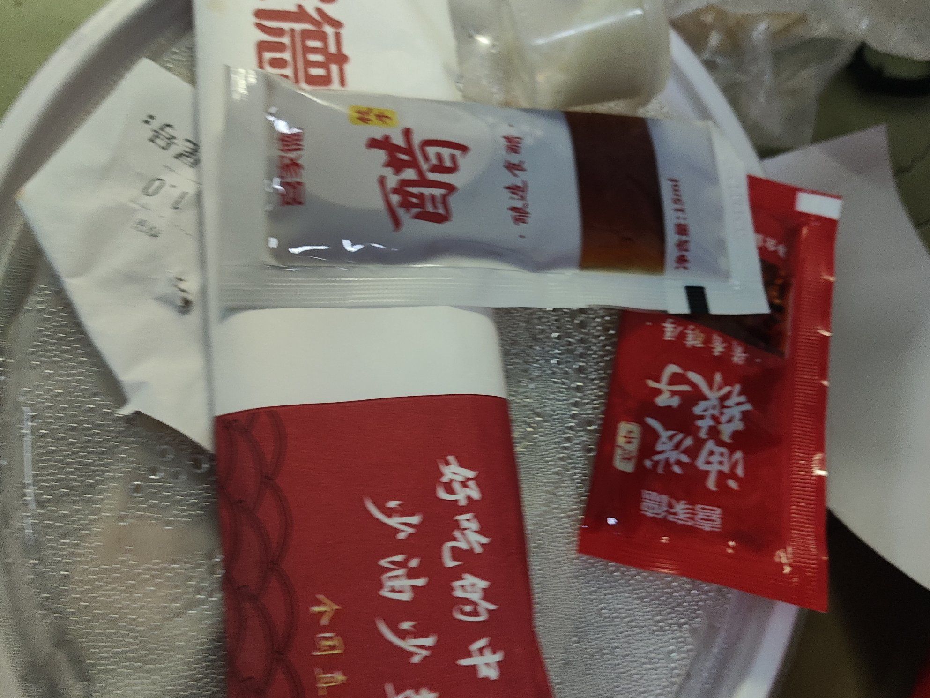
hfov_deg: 55.3
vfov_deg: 42.9
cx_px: 472
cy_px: 346
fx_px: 887
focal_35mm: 33
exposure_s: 1/33.3
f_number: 1.8
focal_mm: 4.68
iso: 473
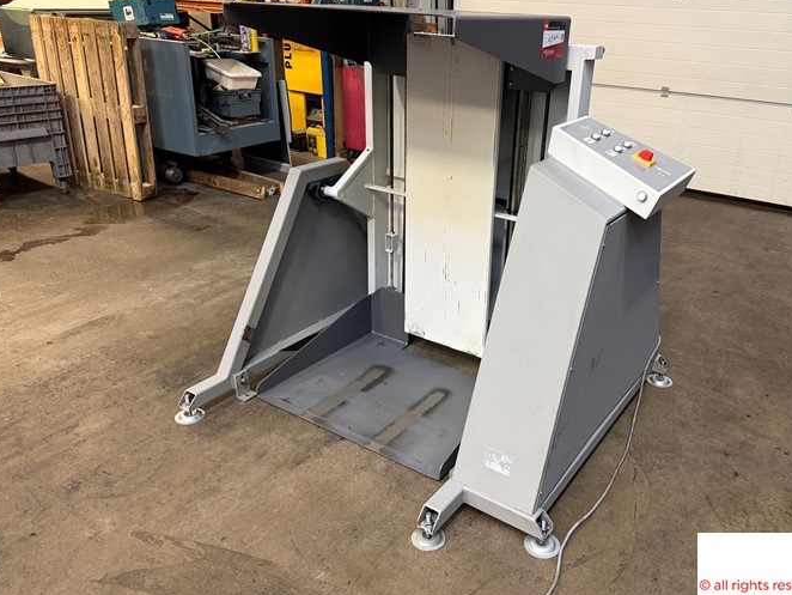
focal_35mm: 29
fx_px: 664
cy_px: 277
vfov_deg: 48.2
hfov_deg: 61.3
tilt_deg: -23.1
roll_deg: -2.7
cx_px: 462
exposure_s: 1/50
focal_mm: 6.76
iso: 320
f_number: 1.78
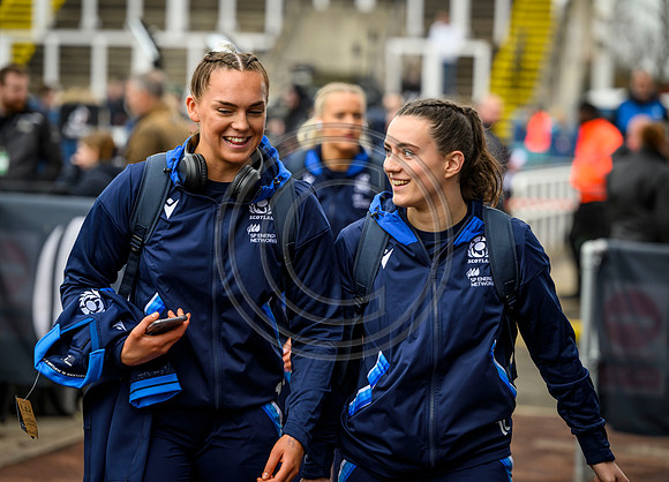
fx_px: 3313
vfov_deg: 8.3
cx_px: 361
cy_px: 241
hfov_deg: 11.5
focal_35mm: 174
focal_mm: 165
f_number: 4
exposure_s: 1/640
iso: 500
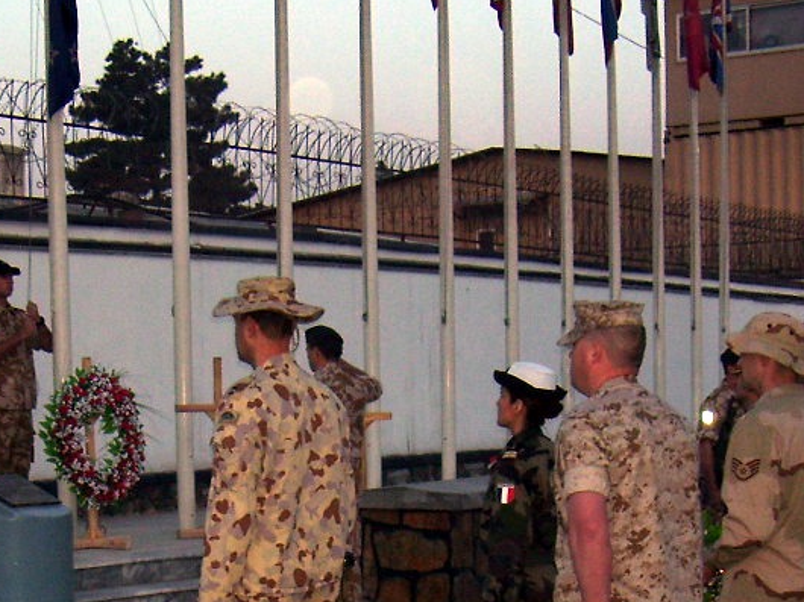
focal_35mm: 77
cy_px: 572
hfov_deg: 25.2
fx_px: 1788
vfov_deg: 18.7
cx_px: 259
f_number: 2.7
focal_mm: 5.6
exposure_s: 1/60
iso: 80
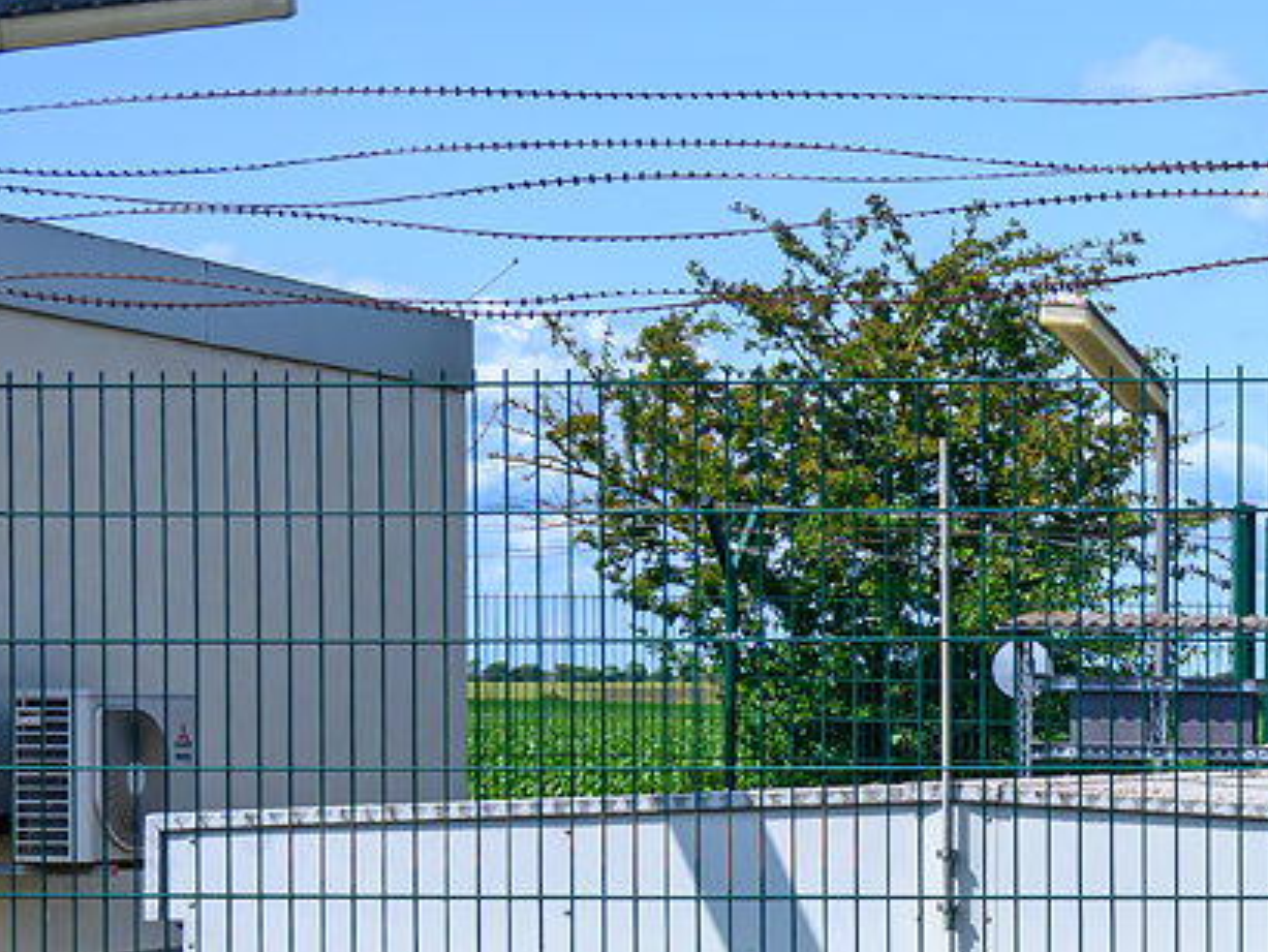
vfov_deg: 15.1
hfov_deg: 18.7
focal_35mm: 95
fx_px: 3485
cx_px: 1786
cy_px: 1101
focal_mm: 22.5
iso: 200
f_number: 6.3
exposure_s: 1/1250
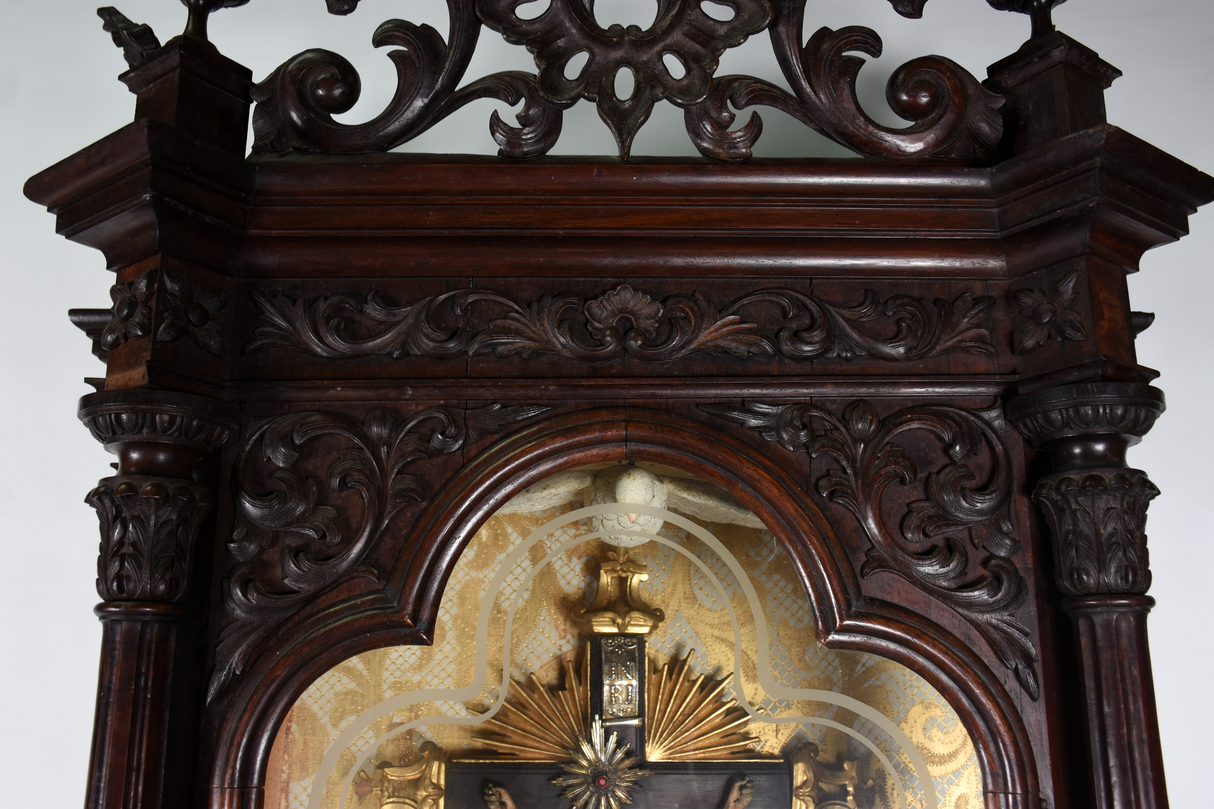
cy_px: 404
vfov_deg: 40.0
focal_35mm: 33
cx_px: 607
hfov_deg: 57.2
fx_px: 1113
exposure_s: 1/60
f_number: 5.6
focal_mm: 22
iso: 200
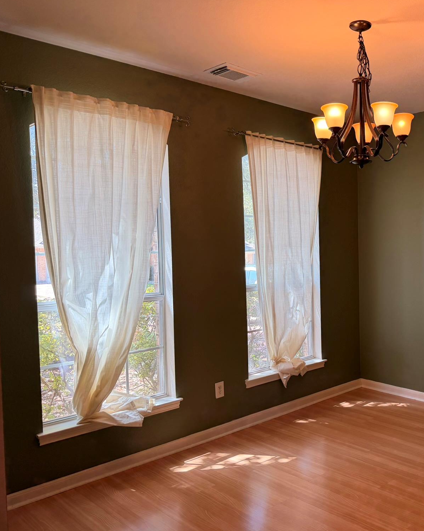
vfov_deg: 55.7
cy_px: 267
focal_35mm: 32
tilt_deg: -2.0
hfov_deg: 43.4
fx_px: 502
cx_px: 345
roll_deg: +0.4
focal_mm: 6.76
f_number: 1.78
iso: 125
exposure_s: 1/120
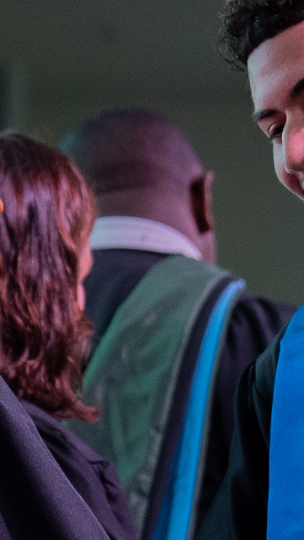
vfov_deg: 6.9
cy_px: 329
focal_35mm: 313
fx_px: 4486
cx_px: 168
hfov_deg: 3.9
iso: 2500
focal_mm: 70
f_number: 2.8
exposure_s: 1/125
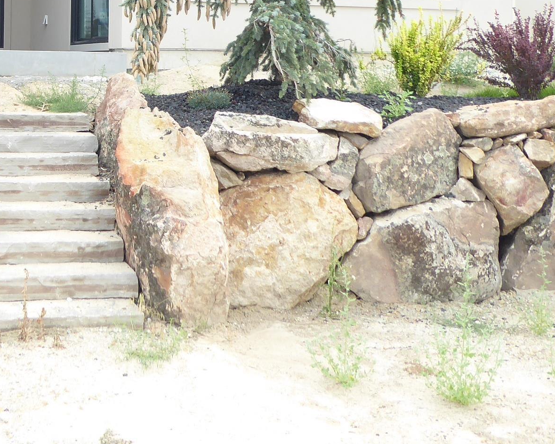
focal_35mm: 53
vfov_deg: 27.6
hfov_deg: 33.7
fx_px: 870
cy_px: 46
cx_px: 70
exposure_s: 1/160
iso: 80
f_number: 3.3
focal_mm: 4.3
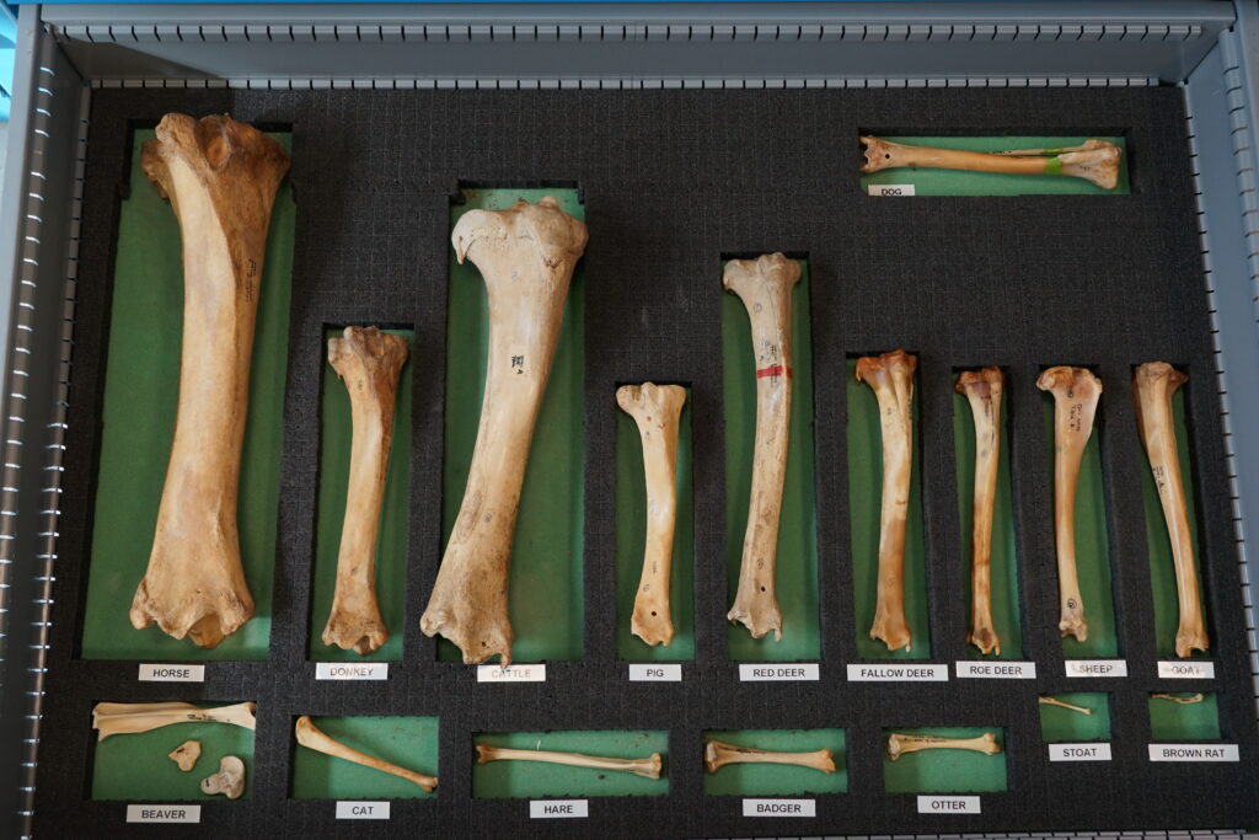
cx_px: 630
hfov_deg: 47.4
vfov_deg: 32.6
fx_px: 1434
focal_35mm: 41
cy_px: 420
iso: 500
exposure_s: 1/50
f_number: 9
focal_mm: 41
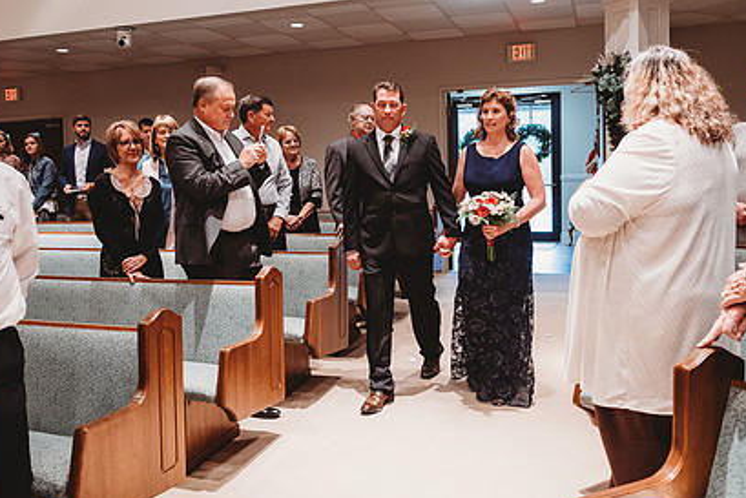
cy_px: 220
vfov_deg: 38.9
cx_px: 356
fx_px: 705
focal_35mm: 34
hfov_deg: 55.8
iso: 2000
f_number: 4
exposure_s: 1/125
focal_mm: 24
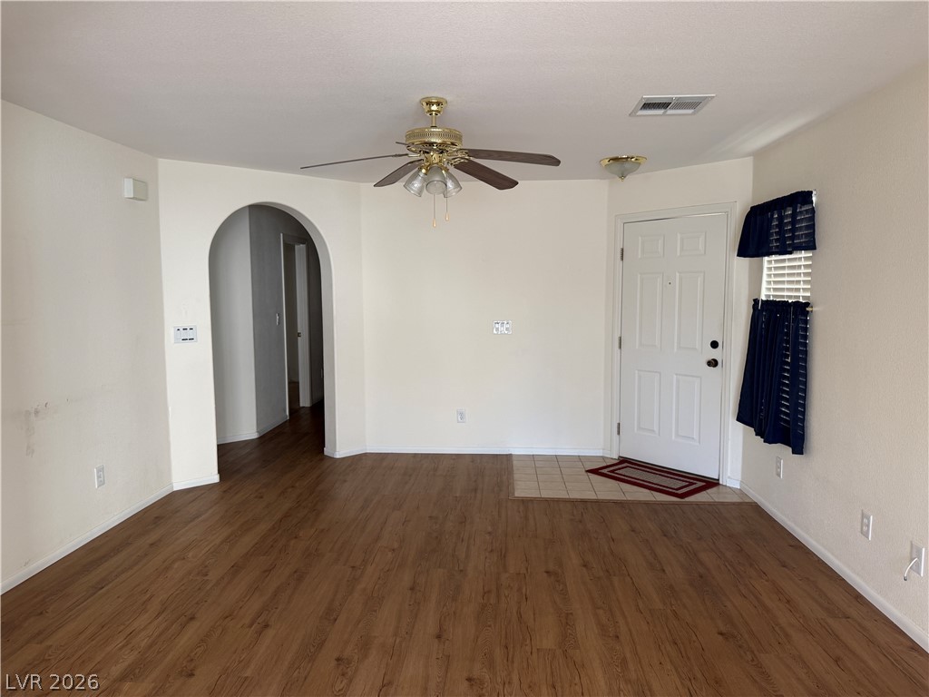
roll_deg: +0.0
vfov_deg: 56.8
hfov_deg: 71.6
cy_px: 348
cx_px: 464
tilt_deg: -3.9
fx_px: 644
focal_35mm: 24
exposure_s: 1/60
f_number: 1.78
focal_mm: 6.76
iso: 125
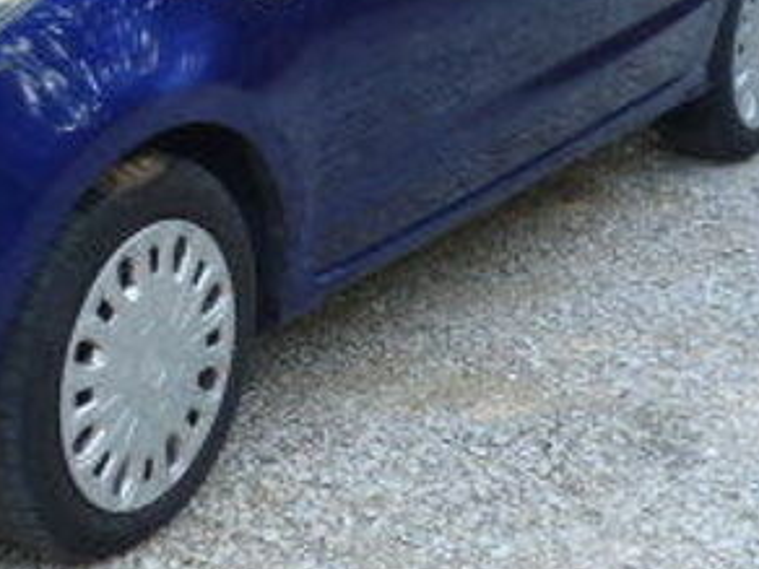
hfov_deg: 20.3
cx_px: 211
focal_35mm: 96
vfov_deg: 15.4
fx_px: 2105
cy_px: 208
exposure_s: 1/60
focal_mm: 5
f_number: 2.8
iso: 80
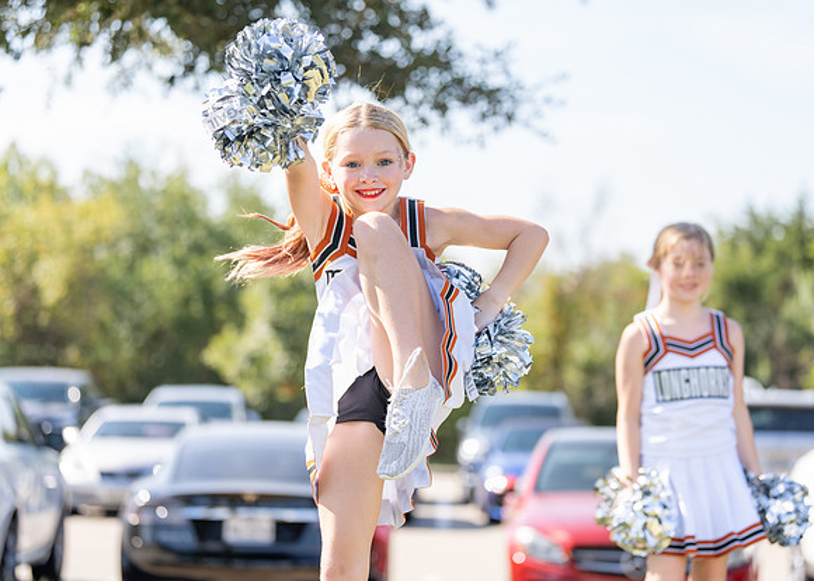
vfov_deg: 15.3
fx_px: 2159
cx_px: 407
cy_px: 290
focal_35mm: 93
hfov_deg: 21.4
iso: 160
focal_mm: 88
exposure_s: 1/1000
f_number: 2.8
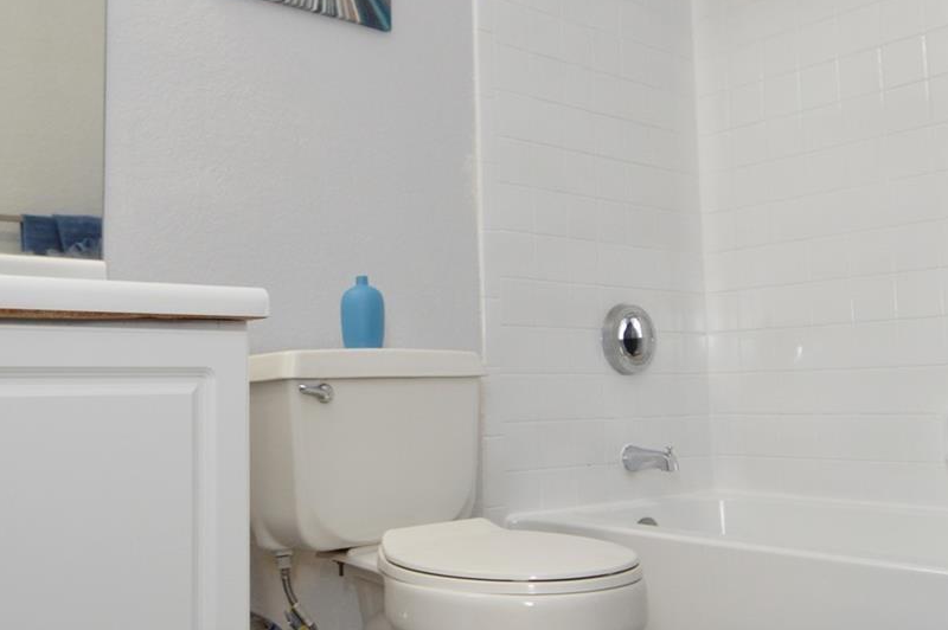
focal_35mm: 36
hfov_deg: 53.2
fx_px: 947
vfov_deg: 36.8
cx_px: 472
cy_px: 313
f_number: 4
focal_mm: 12
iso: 400
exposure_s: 1/60
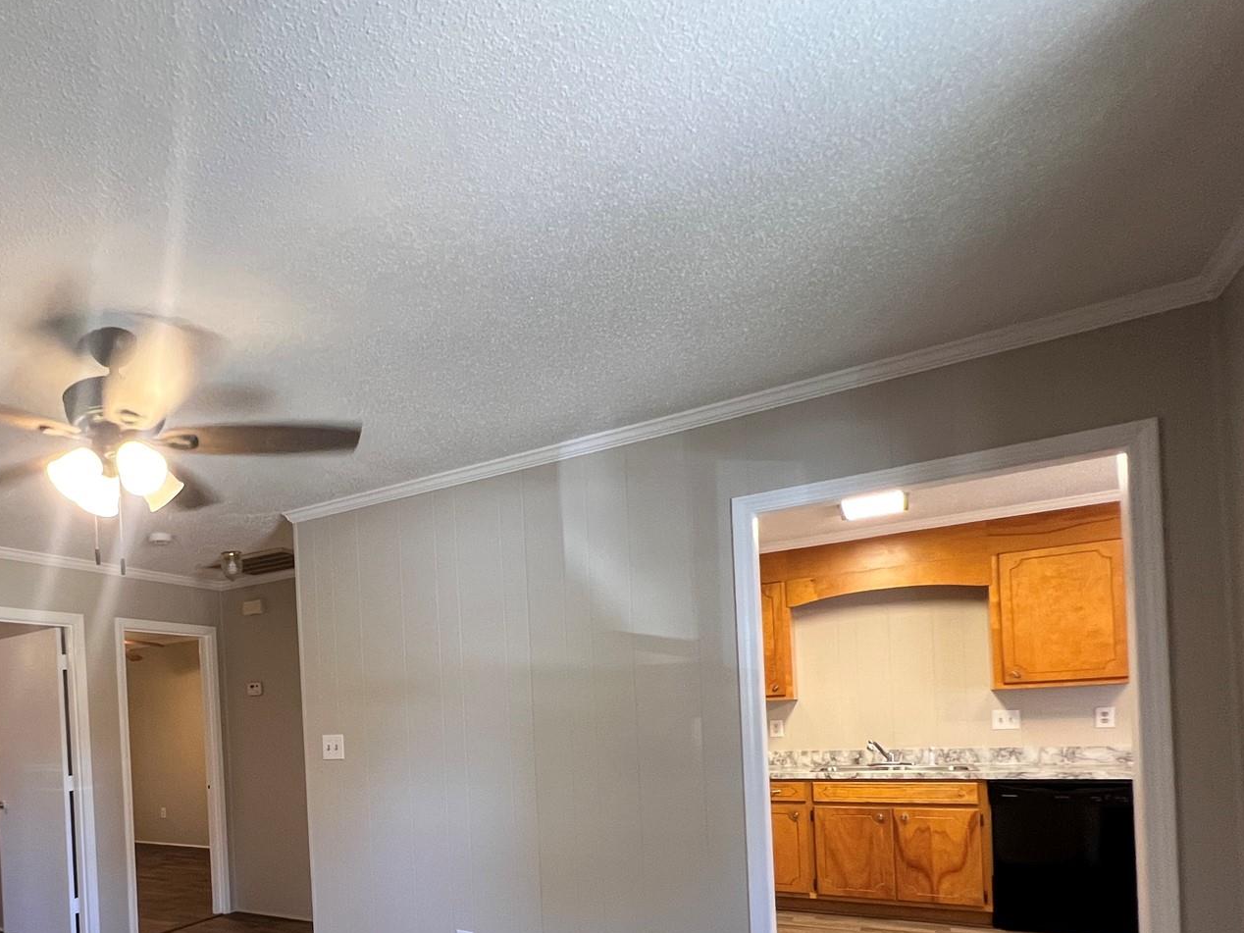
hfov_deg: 72.1
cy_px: 726
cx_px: 276
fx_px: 755
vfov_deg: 59.2
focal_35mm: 21
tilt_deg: +0.2
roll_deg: +3.3
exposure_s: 1/60
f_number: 1.8
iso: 200
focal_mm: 1.57
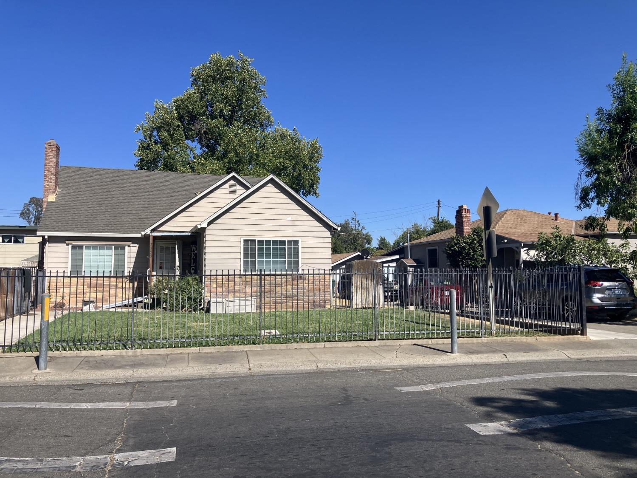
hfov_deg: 63.4
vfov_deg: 49.7
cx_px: 318
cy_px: 239
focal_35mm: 28
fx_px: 515
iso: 32
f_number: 1.8
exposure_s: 1/2433
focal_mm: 3.99
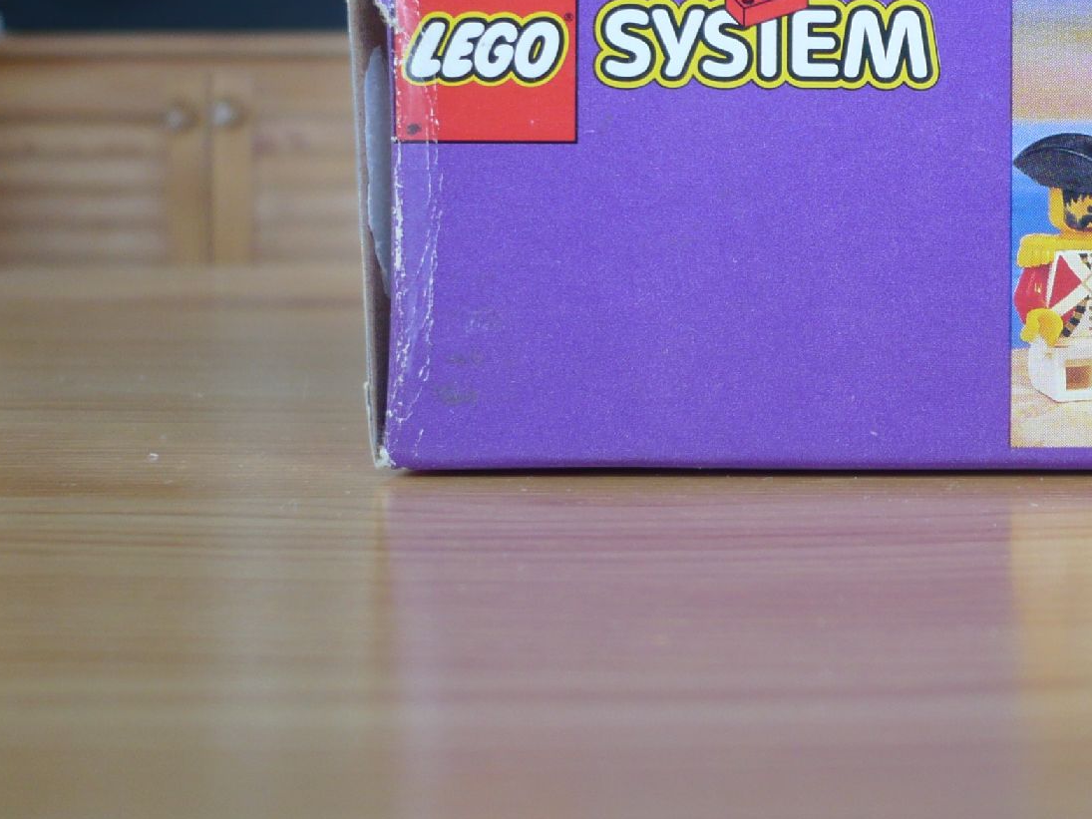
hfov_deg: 30.0
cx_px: 878
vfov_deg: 23.0
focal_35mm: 63
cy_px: 203
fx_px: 1987
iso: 100
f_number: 2.8
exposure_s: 1/25
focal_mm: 5.8
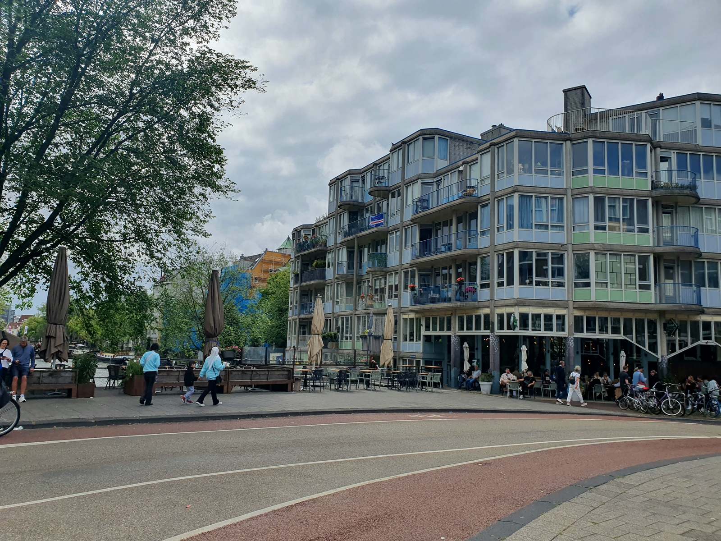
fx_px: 542
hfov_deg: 67.3
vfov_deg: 53.1
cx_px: 360
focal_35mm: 26
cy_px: 270
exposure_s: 1/3333
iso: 50
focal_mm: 4.3
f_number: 2.4
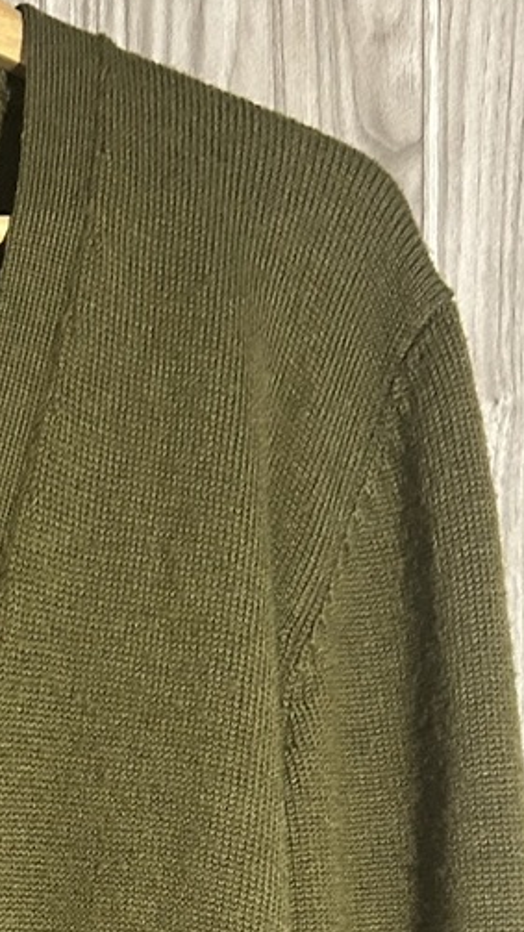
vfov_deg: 25.4
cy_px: 1120
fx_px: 1852
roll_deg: +1.2
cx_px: -183
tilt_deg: -3.9
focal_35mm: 75
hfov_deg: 15.2
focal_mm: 5.7
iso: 500
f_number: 1.5
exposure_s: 1/60
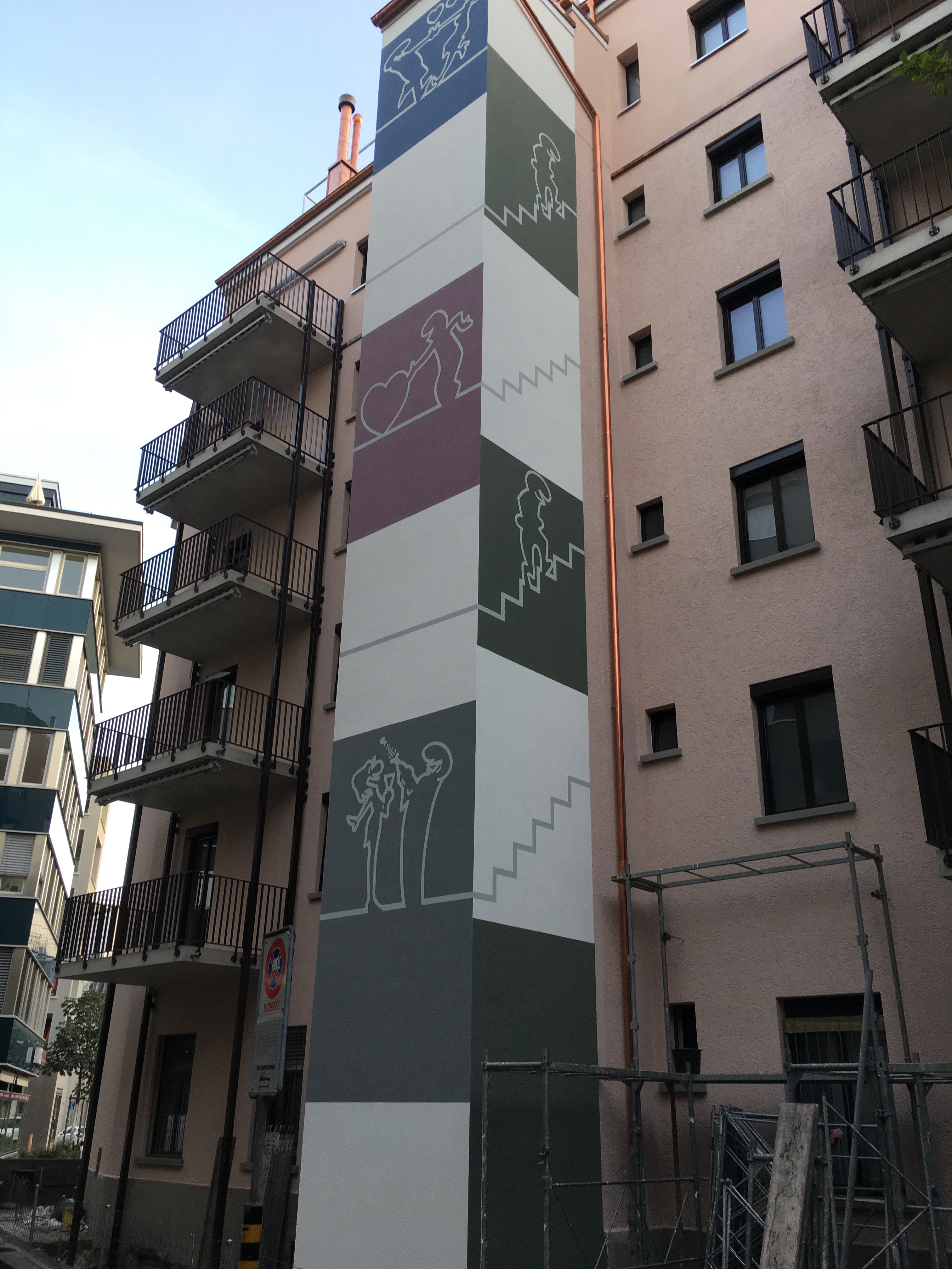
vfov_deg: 61.7
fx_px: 1063
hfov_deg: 48.2
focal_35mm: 29
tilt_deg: +23.5
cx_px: 476
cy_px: 634
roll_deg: -1.9
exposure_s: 1/50
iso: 32
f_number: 2.2
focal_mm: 4.15
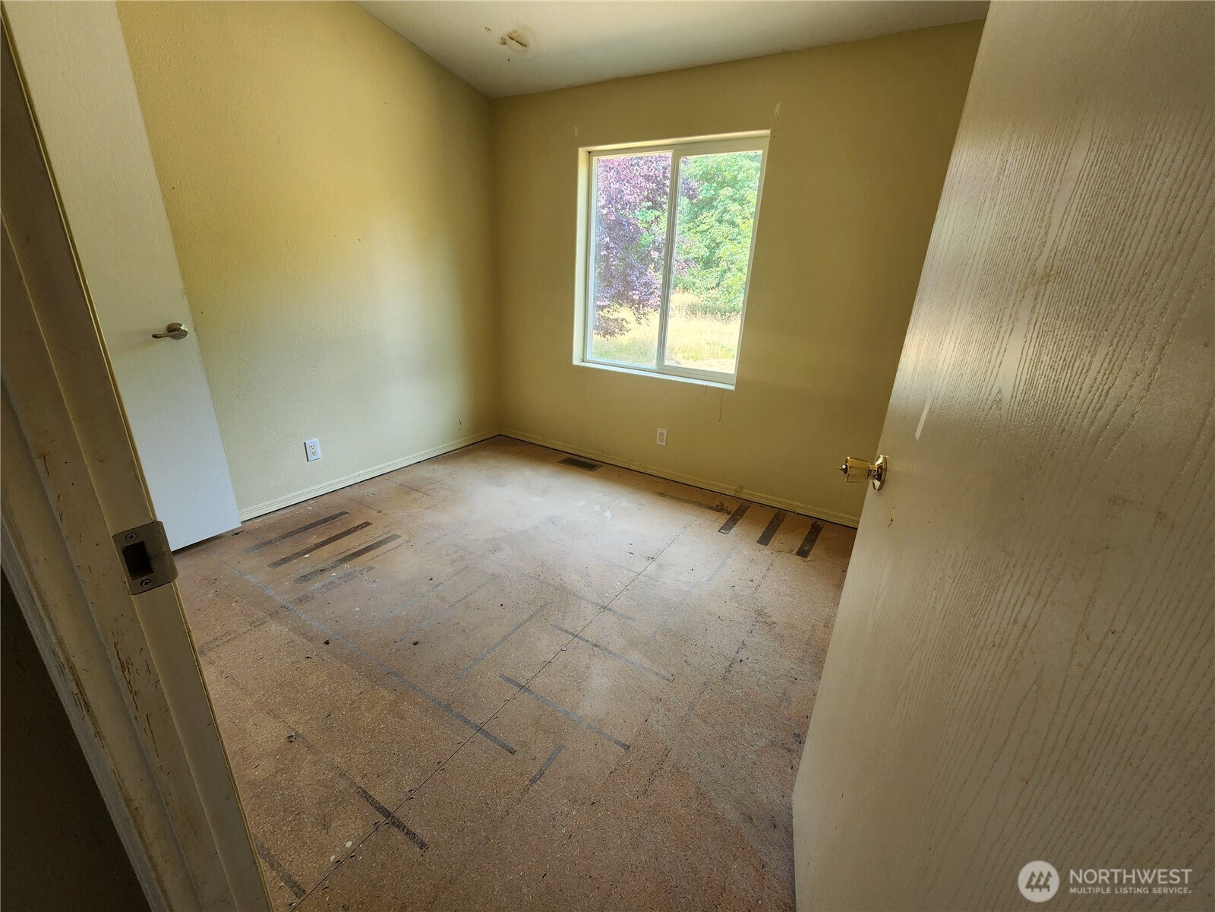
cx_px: 608
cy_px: 456
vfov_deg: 89.9
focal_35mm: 13
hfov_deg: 106.2
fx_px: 456
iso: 100
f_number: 2.2
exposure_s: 1/60
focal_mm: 2.2
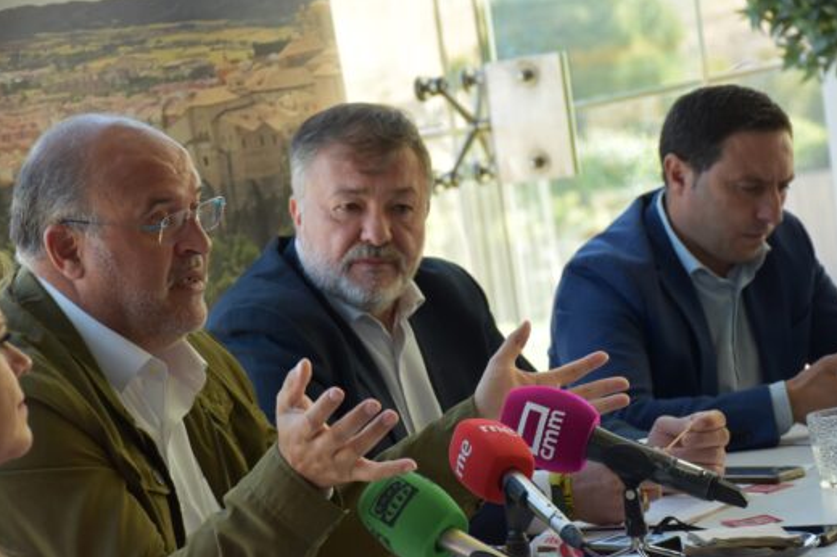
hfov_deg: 15.5
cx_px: 430
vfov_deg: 10.3
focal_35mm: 133
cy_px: 283
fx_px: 3079
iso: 800
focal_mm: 85
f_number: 5.3
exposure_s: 1/250
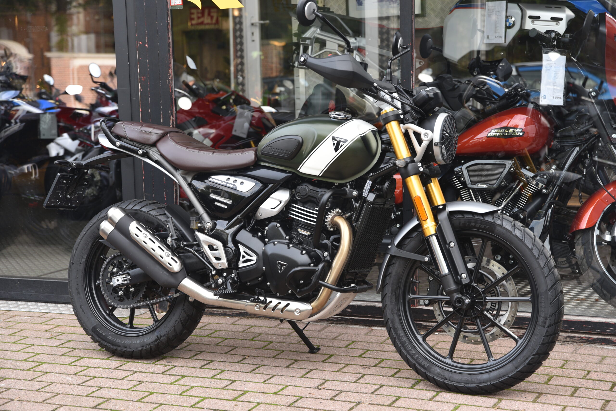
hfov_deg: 28.8
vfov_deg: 19.5
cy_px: 206
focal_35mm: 70
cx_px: 308
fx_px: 1198
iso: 200
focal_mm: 70
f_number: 4.5
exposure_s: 1/60
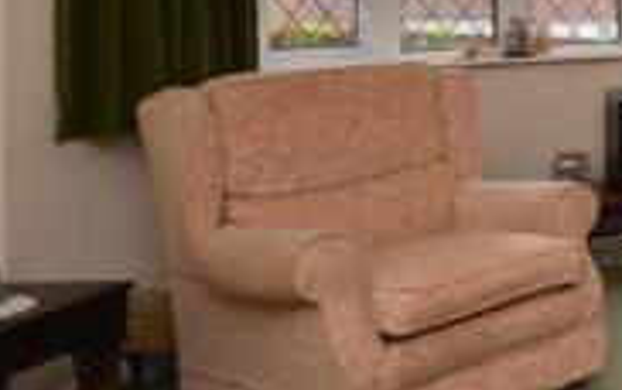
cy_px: -41
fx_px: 933
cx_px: 1001
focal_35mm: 55
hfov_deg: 24.9
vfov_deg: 22.3
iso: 200
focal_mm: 10
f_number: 6.3
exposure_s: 1/160
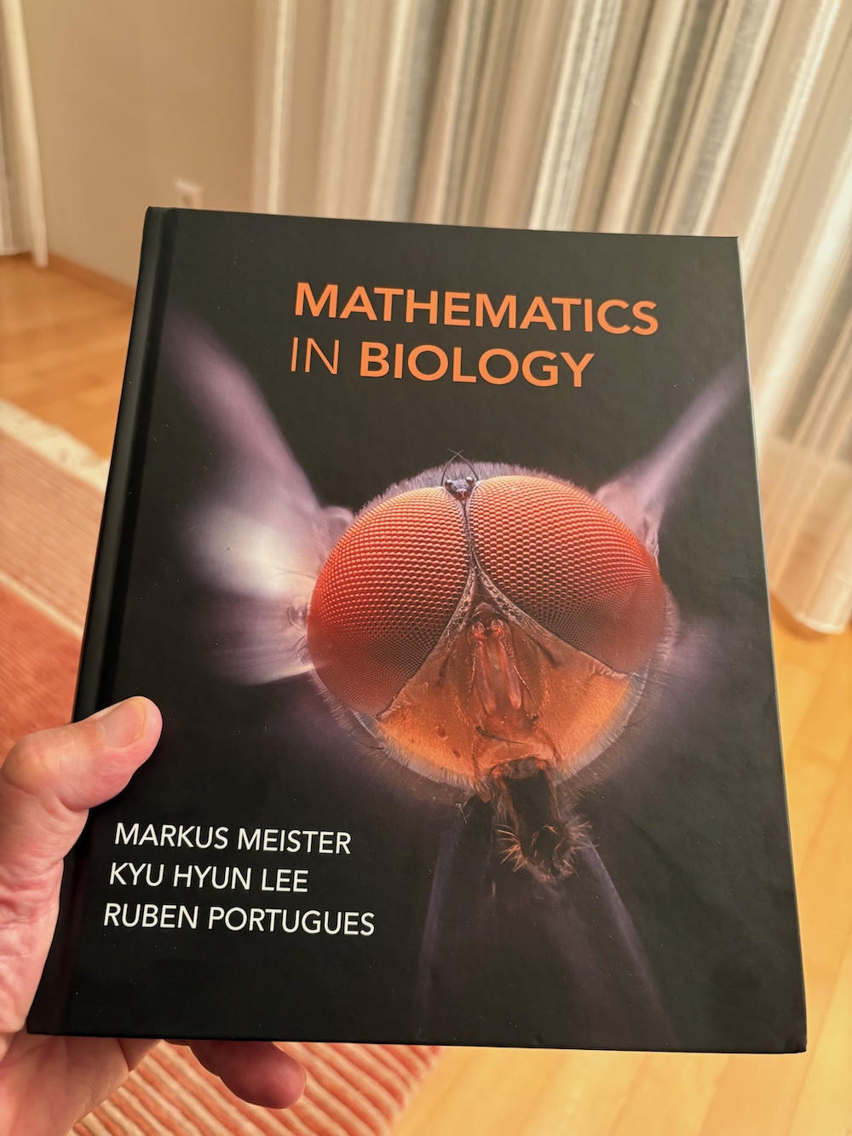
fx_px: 853
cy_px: 568
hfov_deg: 53.1
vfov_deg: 67.3
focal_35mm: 26
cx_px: 426
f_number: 1.6
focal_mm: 5.96
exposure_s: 1/50
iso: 320
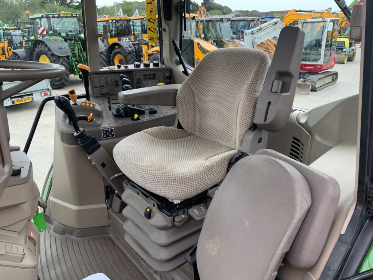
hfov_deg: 61.7
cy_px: 140
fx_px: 312
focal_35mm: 29
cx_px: 186
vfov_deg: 48.2
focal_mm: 3
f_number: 1.8
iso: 16
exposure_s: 1/184
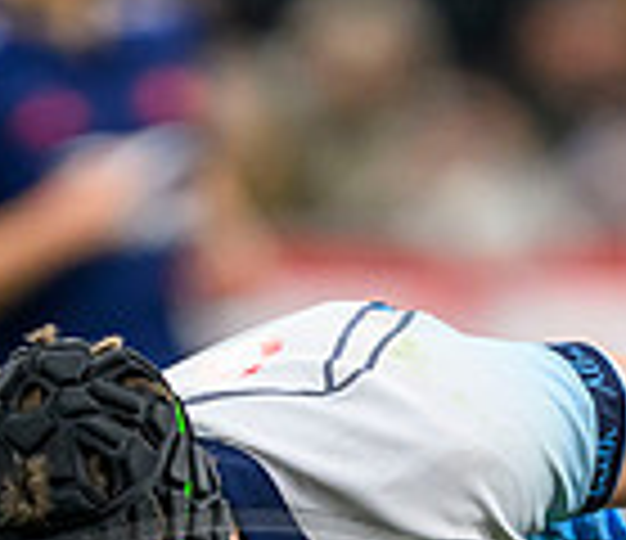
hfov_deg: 1.0
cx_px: 297
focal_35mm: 1936
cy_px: 1012
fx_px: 37002
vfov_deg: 0.8
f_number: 2.8
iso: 3200
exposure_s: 1/2500
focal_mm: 400
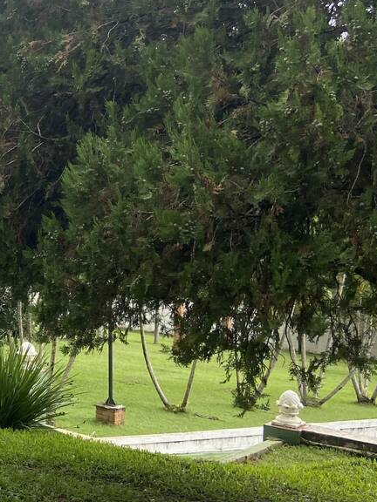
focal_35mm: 65
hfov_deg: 18.9
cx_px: -238
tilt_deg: -5.6
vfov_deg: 29.8
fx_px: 944
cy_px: 254
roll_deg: +0.5
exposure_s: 1/772
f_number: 1.8
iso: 32
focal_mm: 4.25
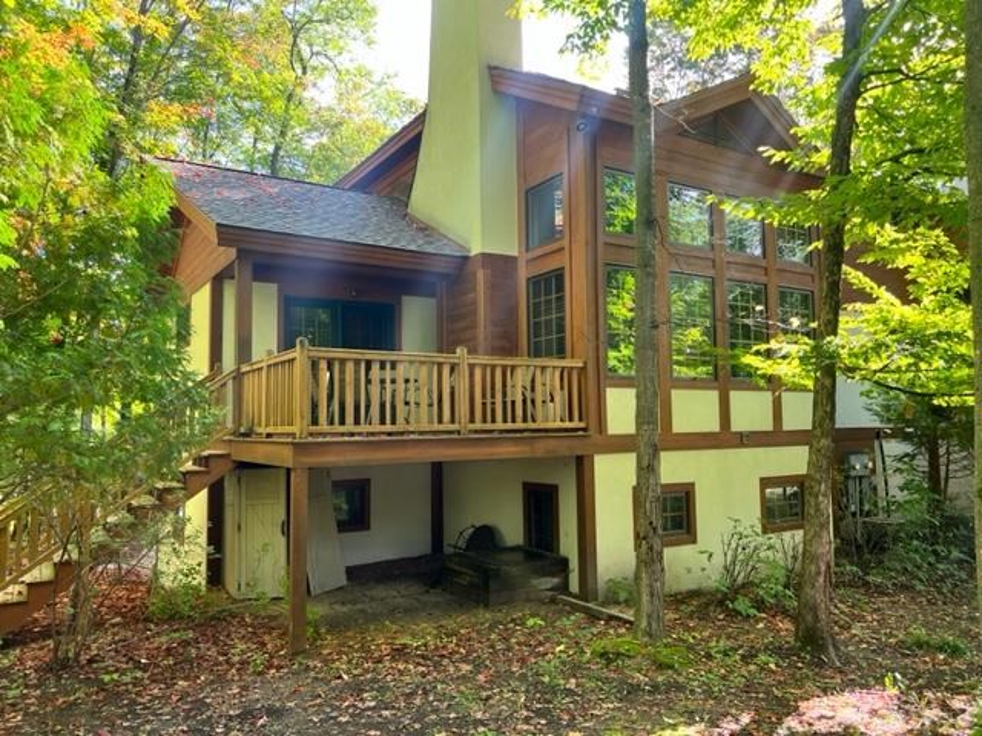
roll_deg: +0.6
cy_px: 368
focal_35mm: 26
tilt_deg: +4.0
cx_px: 491
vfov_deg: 53.1
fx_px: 738
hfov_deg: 67.3
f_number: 1.5
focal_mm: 5.7
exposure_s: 1/166
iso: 64
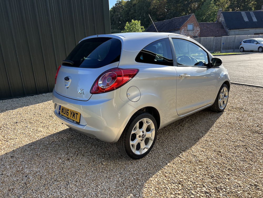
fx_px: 198
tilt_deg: -16.2
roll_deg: +3.2
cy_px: 99
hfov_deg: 67.3
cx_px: 132
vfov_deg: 53.1
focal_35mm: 26
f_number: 1.5
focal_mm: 5.7
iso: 50
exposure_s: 1/1311
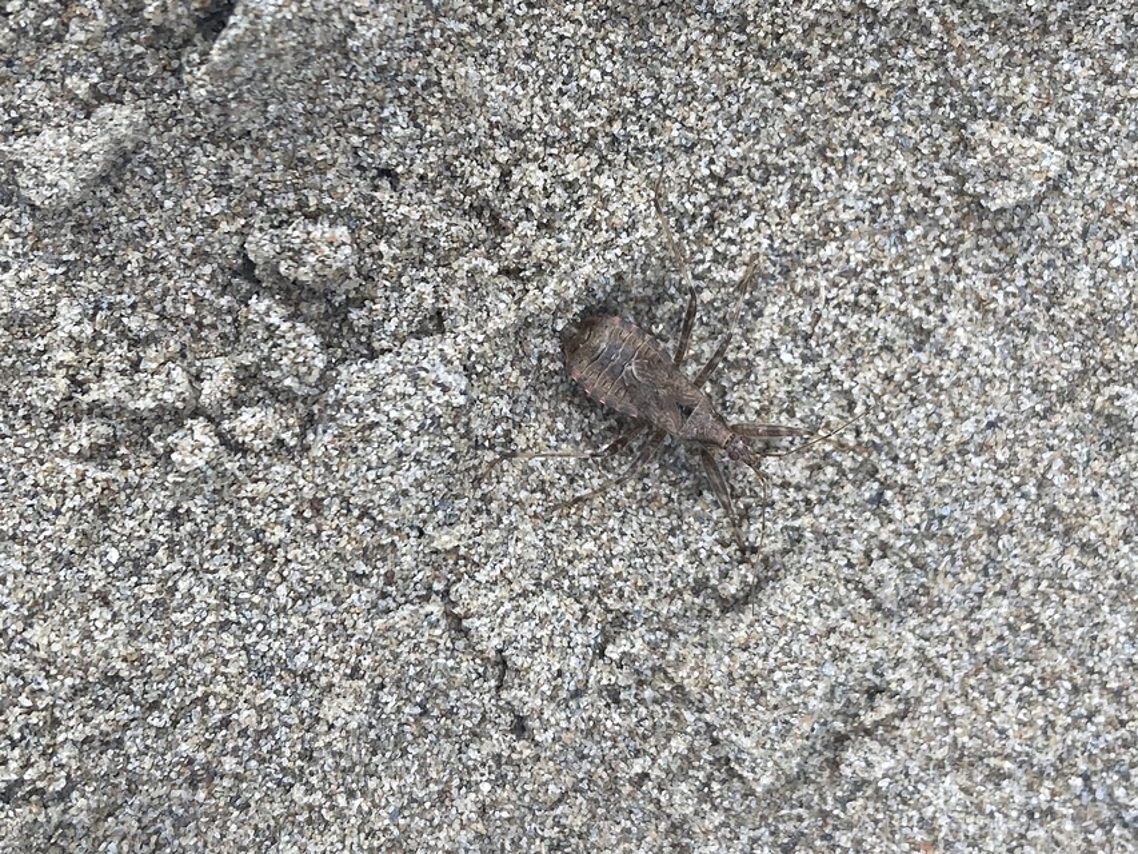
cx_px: 569
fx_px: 921
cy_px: 427
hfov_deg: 63.4
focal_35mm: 28
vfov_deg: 49.8
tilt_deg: -61.9
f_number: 1.8
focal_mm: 3.99
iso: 20
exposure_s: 1/355
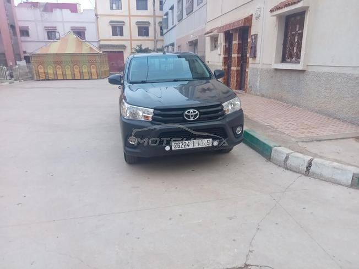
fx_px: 290
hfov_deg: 63.4
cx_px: 180
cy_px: 134
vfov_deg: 49.7
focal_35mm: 28
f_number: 2.2
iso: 306
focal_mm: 3.46
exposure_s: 1/33.3
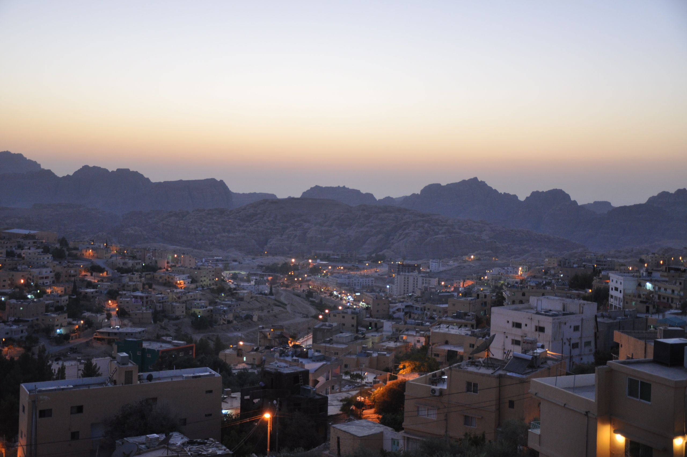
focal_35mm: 48
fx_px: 915
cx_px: 344
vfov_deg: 28.0
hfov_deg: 41.2
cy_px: 228
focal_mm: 32
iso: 450
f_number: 4.2
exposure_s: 1/15
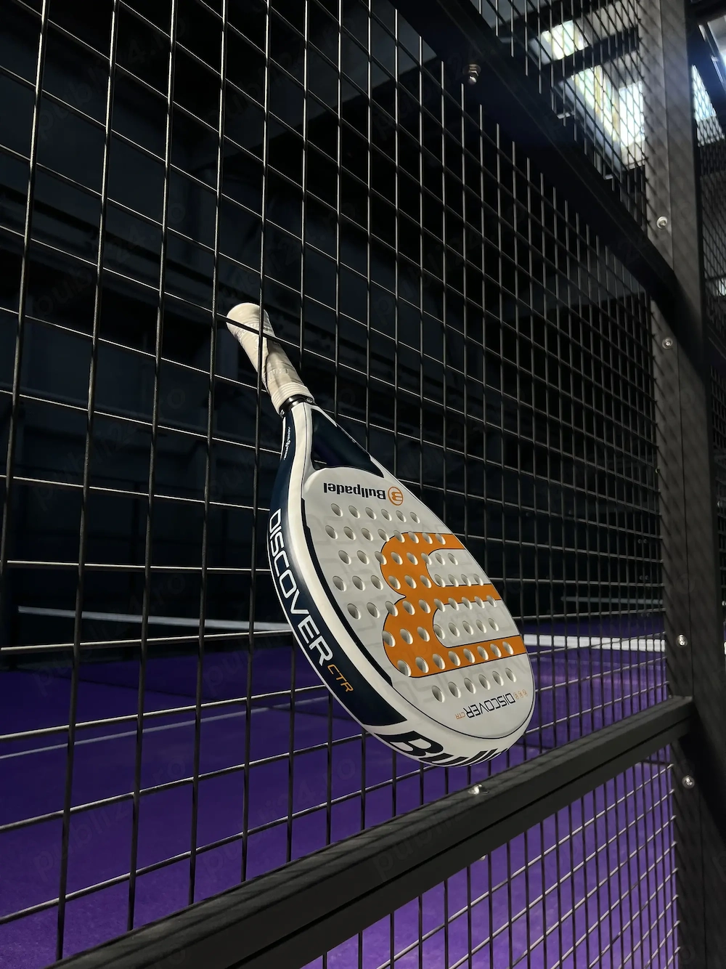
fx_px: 727
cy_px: 484
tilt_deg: +8.1
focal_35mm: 26
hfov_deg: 53.0
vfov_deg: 67.3
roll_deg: -1.0
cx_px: 363
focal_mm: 5.7
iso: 100
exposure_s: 1/121
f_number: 1.5
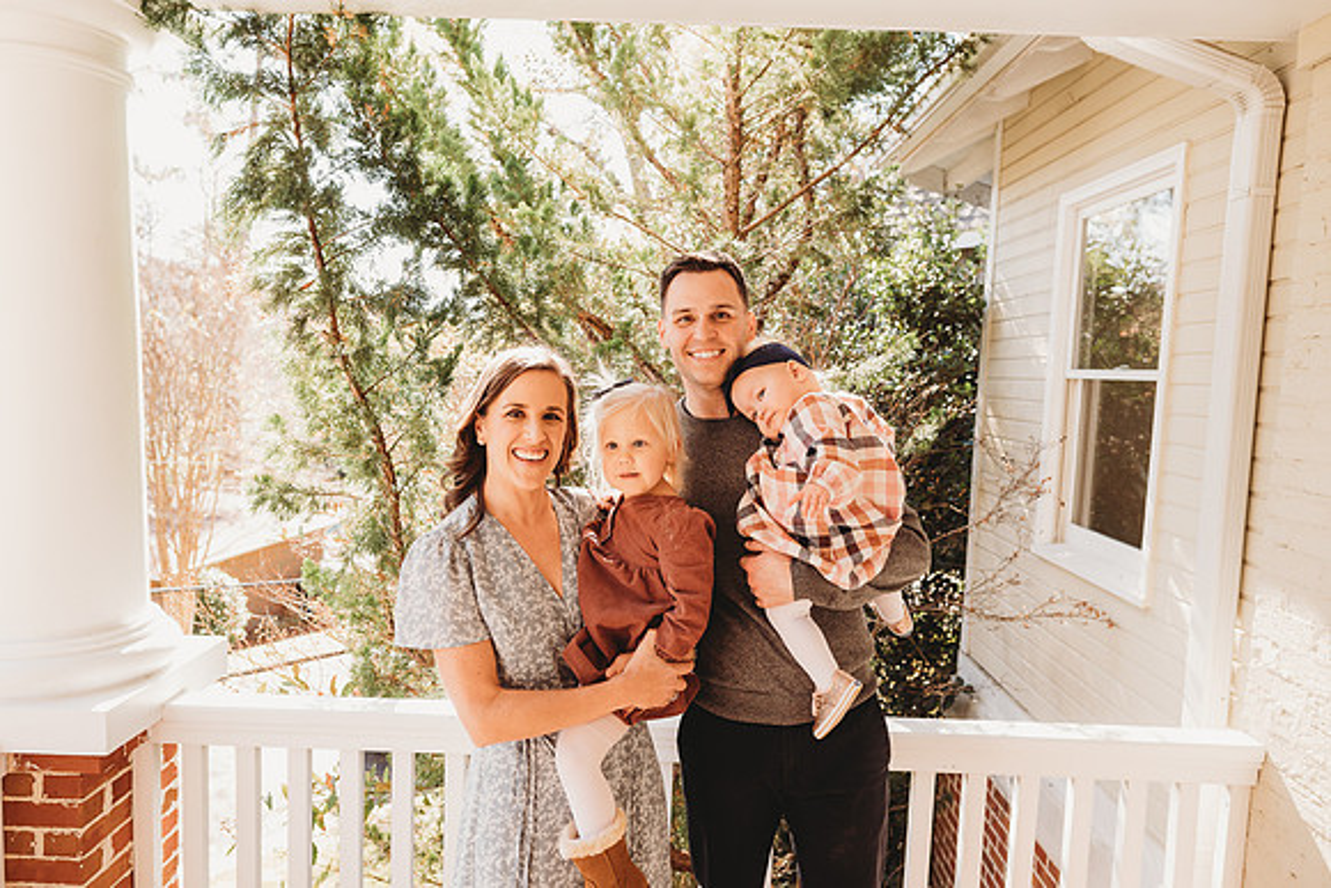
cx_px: 666
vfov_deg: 53.2
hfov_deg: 73.7
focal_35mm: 24
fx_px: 887
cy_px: 444
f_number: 4.5
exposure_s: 1/200
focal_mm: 24
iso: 400
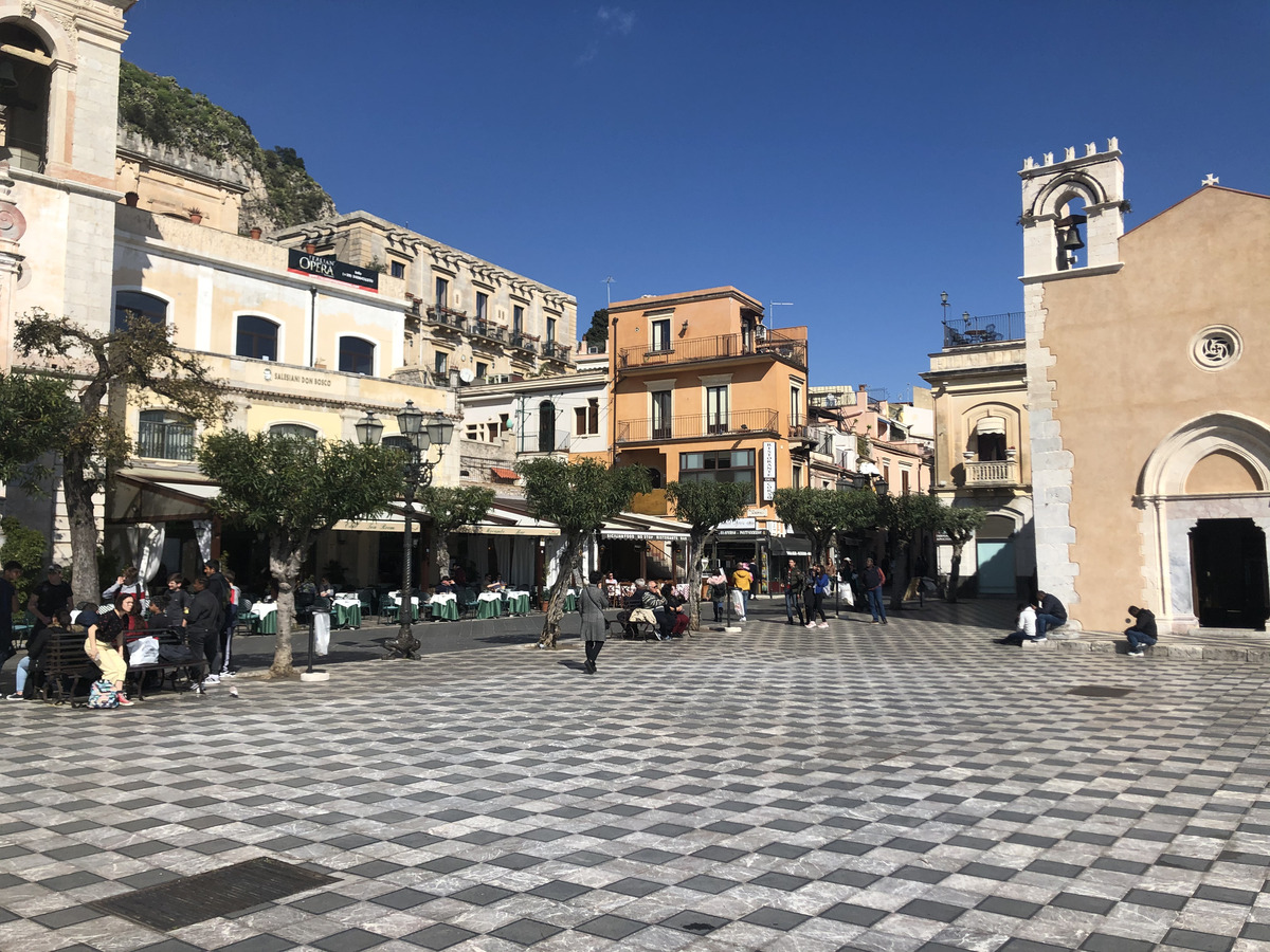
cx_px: 635
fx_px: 1027
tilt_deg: +4.9
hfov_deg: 63.4
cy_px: 476
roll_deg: +0.3
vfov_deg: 49.7
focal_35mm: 28
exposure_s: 1/3436
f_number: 1.8
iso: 25
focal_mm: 4
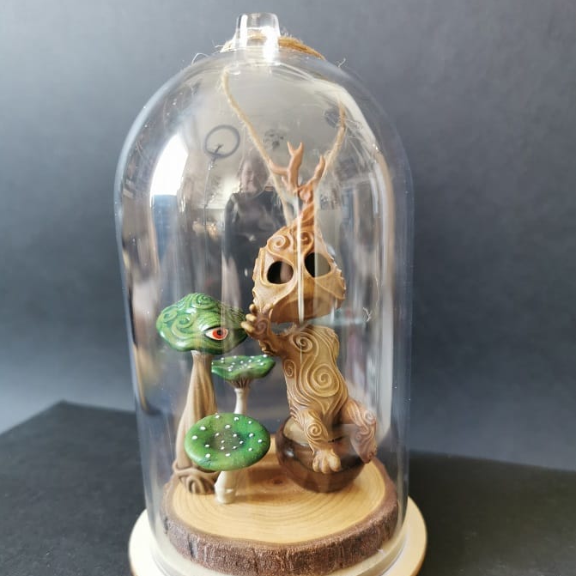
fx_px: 602
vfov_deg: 50.8
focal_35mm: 32
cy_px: 343
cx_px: 288
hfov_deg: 51.1
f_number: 1.6
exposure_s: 1/50
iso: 200
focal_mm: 5.56
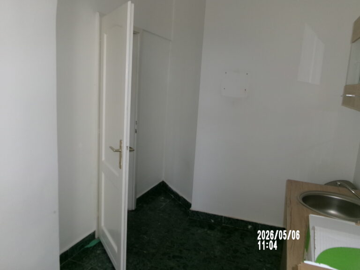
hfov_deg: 63.4
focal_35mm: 28
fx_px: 291
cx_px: 180
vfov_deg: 49.7
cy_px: 135
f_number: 3.9
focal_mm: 5.1
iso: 200
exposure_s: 1/60
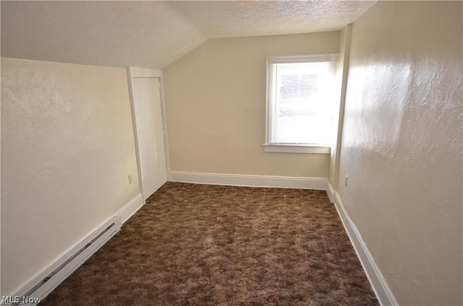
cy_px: 153
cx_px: 232
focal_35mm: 21
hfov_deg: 81.4
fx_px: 269
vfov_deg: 59.2
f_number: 4.8
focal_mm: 14
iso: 640
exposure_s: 1/60
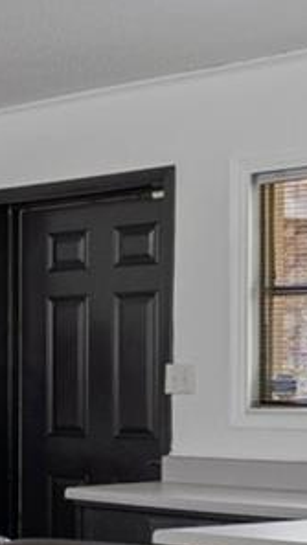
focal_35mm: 96
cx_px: -419
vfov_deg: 22.0
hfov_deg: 10.8
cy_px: 433
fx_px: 1390
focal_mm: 17
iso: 320
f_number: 9
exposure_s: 1/1.25
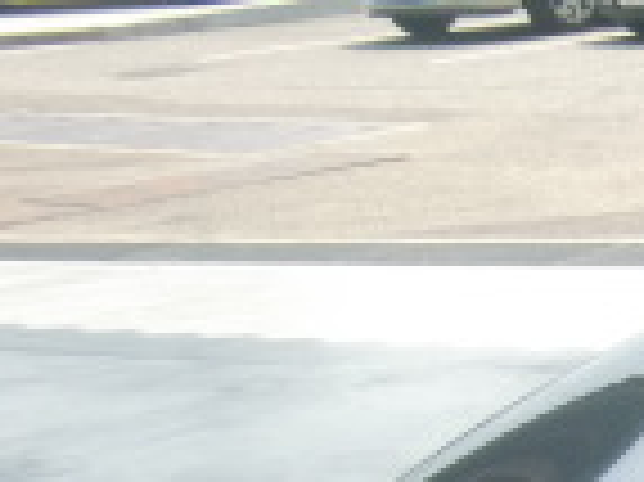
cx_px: 1432
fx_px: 3160
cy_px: 698
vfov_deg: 8.5
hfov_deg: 10.4
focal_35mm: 170
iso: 64
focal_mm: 6.66
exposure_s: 1/200
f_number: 3.9
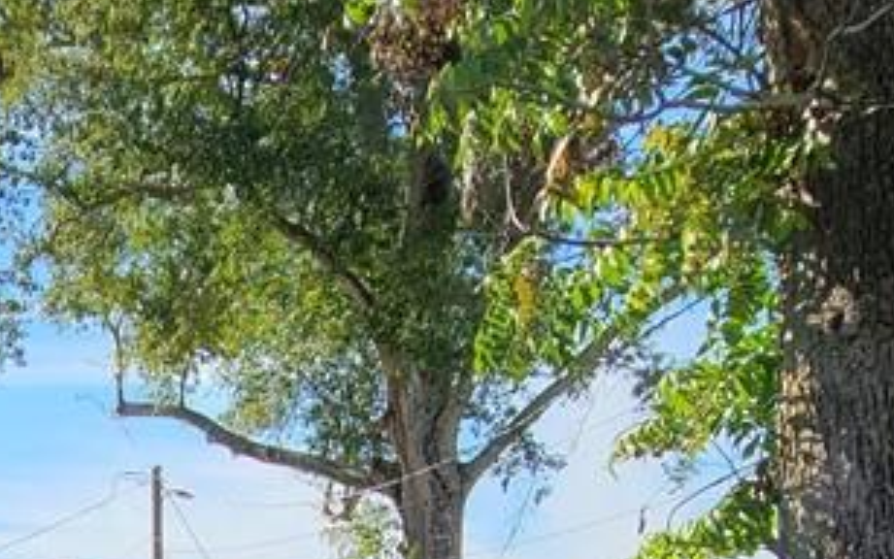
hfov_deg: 37.8
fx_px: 1121
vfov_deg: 21.4
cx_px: -38
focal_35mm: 46
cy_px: 929
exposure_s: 1/744
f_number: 2.2
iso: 50
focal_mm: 2.2
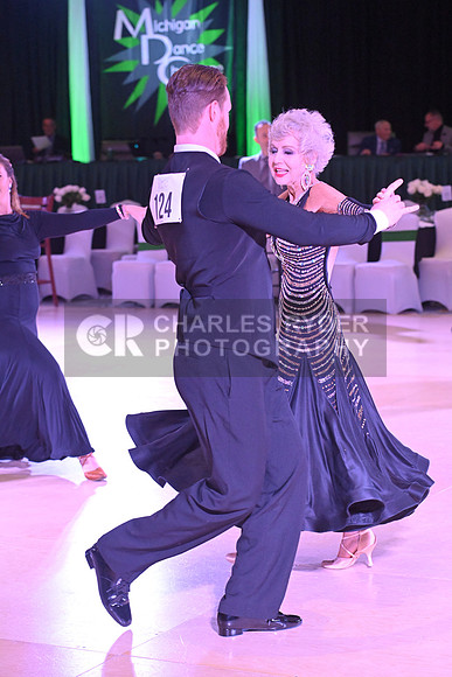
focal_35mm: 90
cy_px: 338
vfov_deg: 22.6
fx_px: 1694
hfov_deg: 15.2
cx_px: 226
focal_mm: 90
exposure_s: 1/400
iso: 5000
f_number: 5
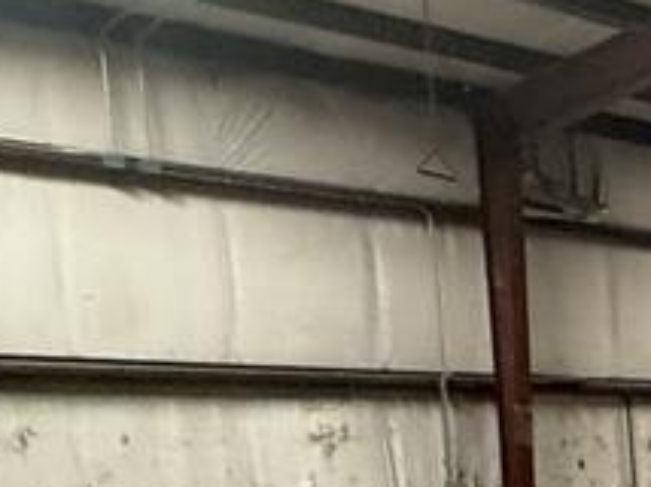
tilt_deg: -3.7
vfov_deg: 20.9
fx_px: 1259
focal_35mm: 67
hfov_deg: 15.9
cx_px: 1512
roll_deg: +0.3
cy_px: 530
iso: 320
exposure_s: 1/77
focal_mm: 2.22
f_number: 2.2
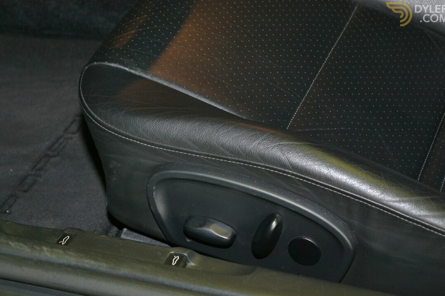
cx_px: 205
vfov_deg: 14.9
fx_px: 1132
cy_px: 162
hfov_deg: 22.2
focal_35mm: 92
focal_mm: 55
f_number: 5.6
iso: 800
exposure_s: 1/30
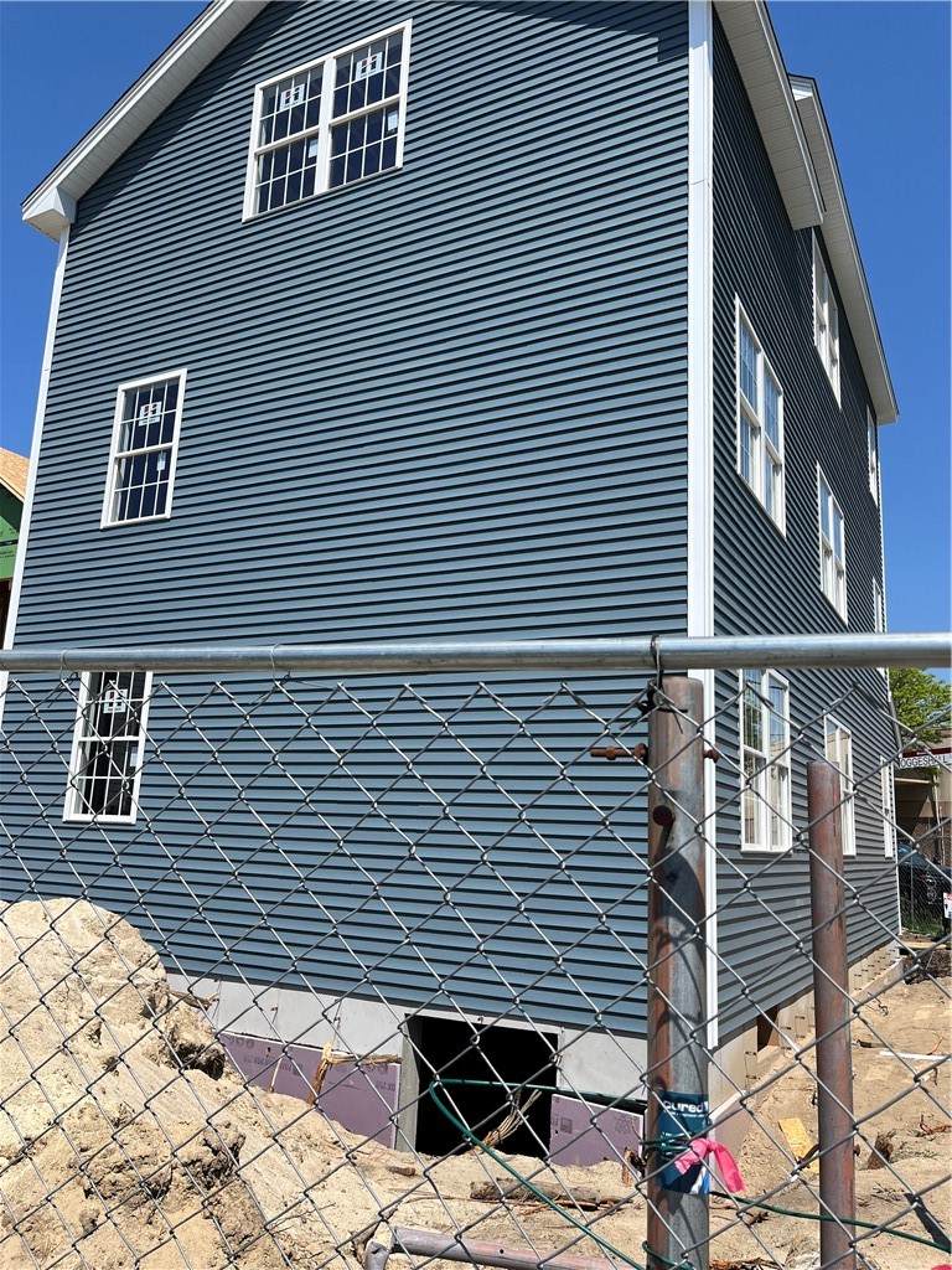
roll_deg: -1.0
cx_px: 476
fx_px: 953
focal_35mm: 26
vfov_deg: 67.3
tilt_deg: +11.2
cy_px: 635
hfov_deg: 53.1
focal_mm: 5.1
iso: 50
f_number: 1.6
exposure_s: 1/3876
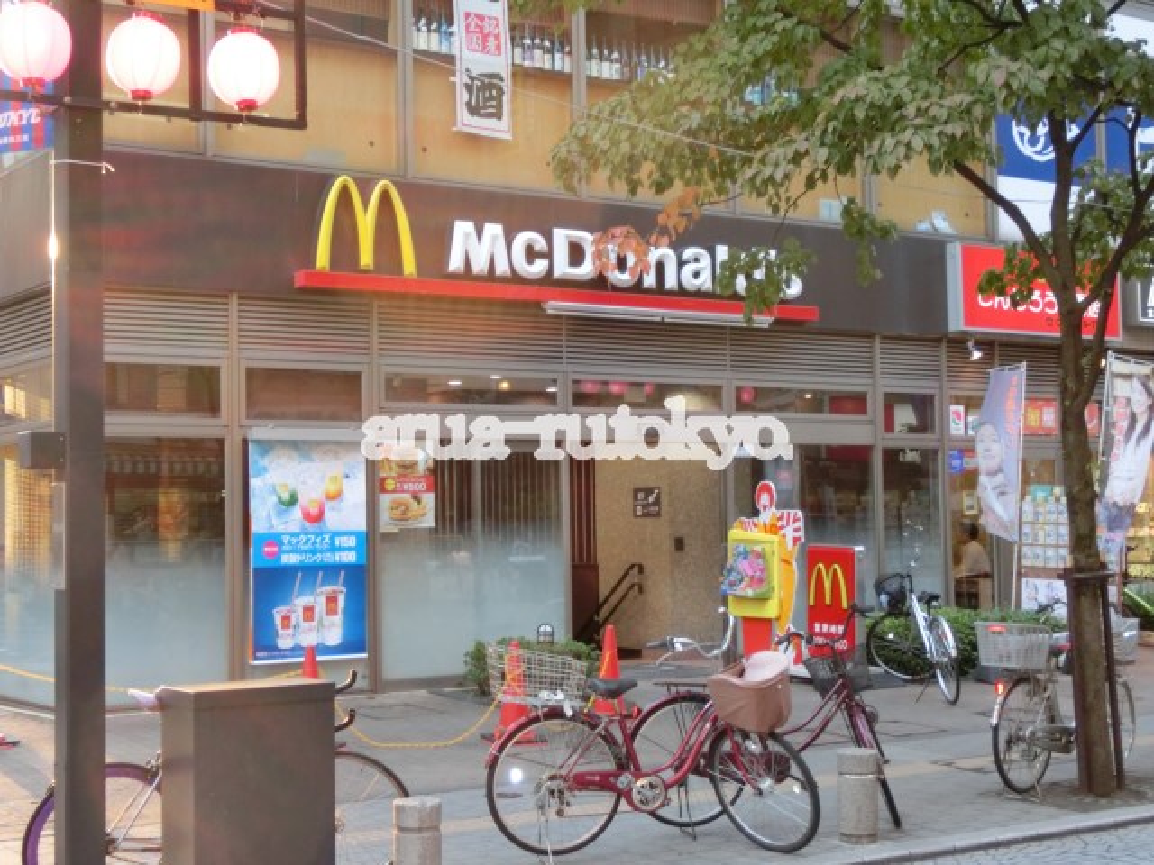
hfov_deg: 38.2
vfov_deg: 29.1
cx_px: 577
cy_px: 432
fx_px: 1667
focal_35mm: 50
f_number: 4.3
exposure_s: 1/80
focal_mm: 9.16
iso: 400
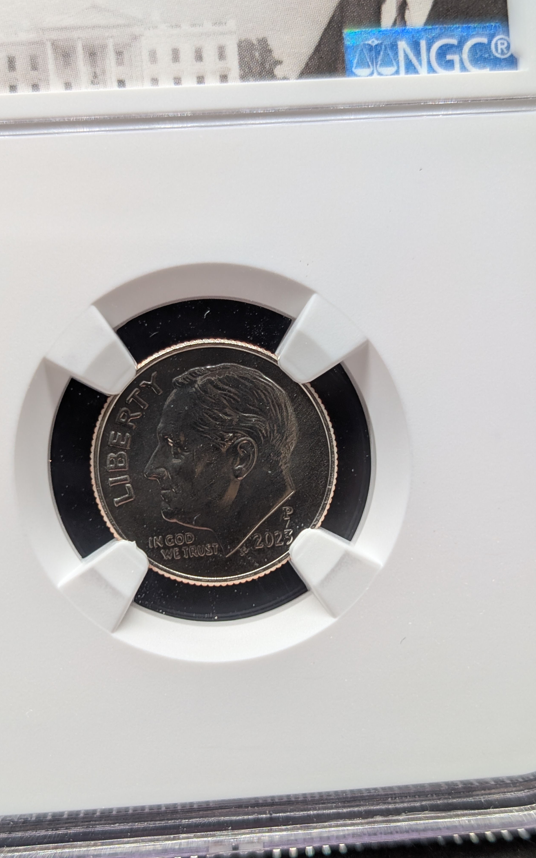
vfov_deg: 38.2
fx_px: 1239
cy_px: 427
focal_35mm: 53
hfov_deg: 24.4
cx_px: 276
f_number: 1.68
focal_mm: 6.9
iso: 22
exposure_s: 1/27.2
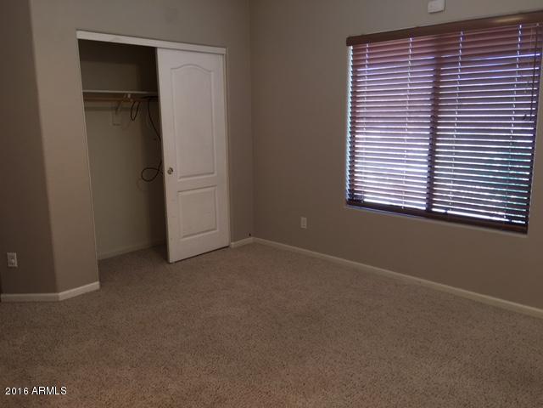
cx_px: 272
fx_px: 455
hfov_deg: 61.7
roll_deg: +1.5
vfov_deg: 48.2
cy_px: 204
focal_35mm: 29
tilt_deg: -10.0
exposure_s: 1/30
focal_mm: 4.15
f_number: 2.2
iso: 40
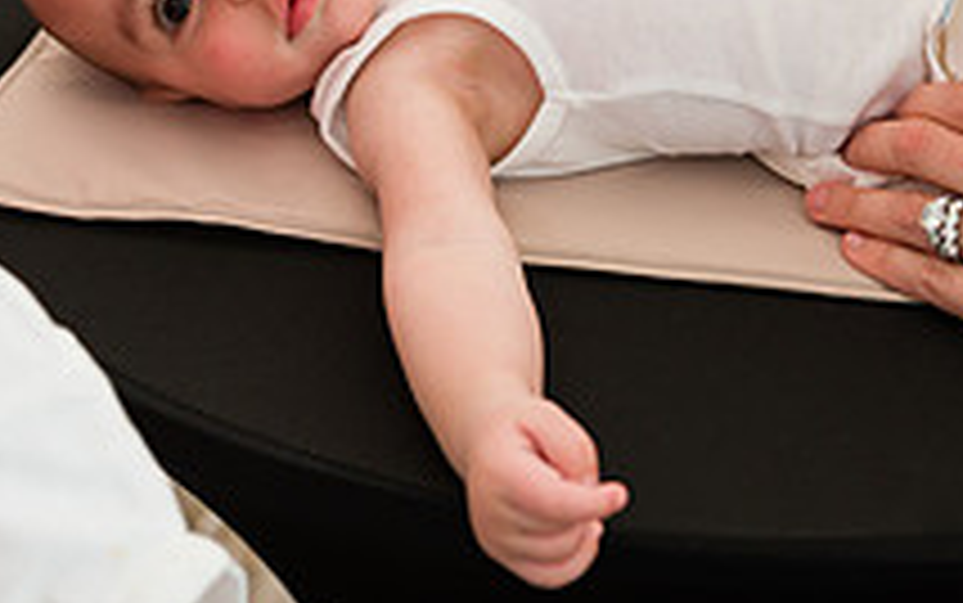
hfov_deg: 25.8
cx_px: 572
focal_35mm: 80
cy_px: -86
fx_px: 2101
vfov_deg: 15.8
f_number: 3.2
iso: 320
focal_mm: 29
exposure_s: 1/250
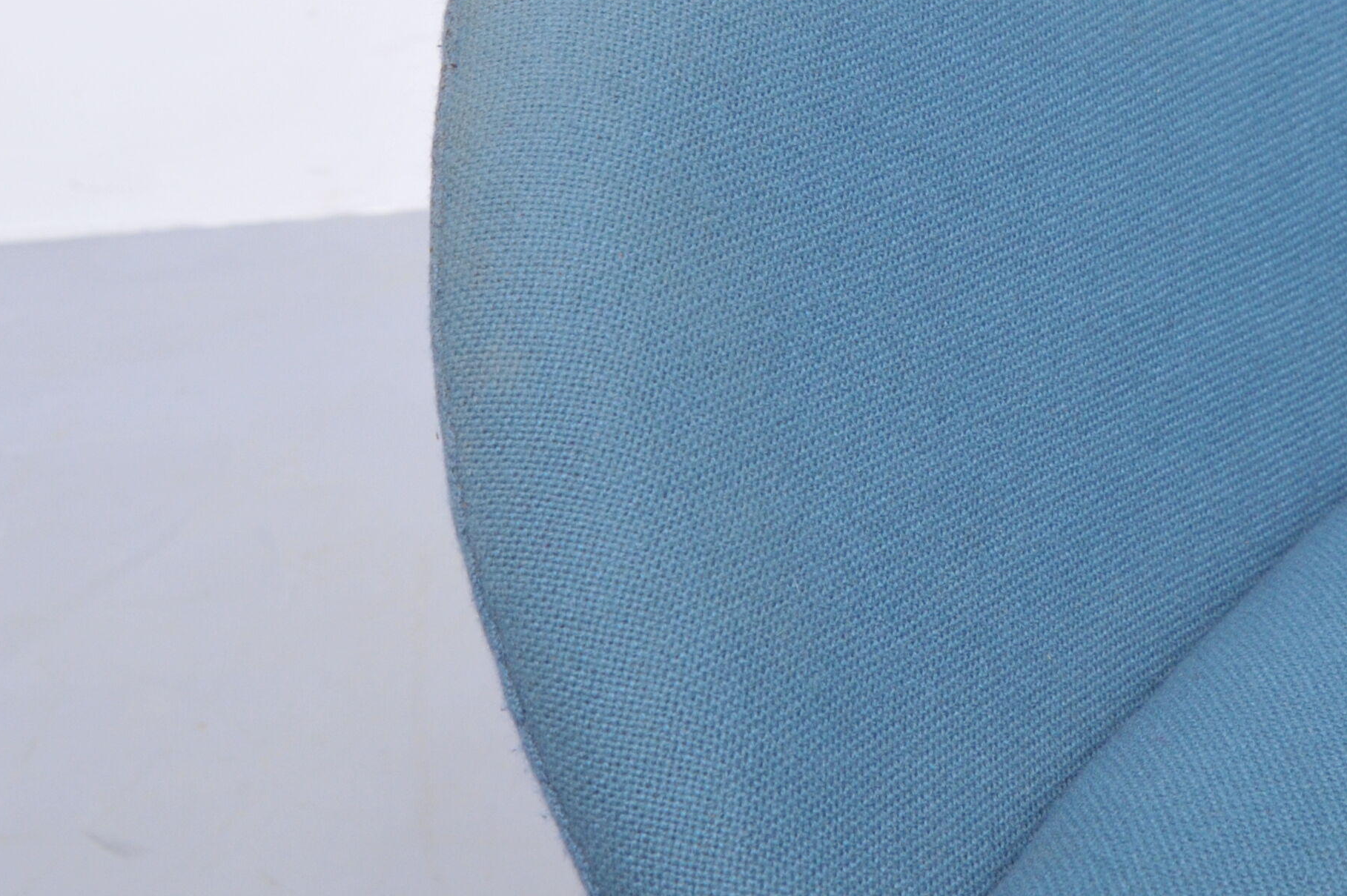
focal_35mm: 82
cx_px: 976
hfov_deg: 24.6
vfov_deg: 16.4
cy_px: 96
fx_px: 3066
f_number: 9
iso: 1600
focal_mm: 35
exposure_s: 1/200
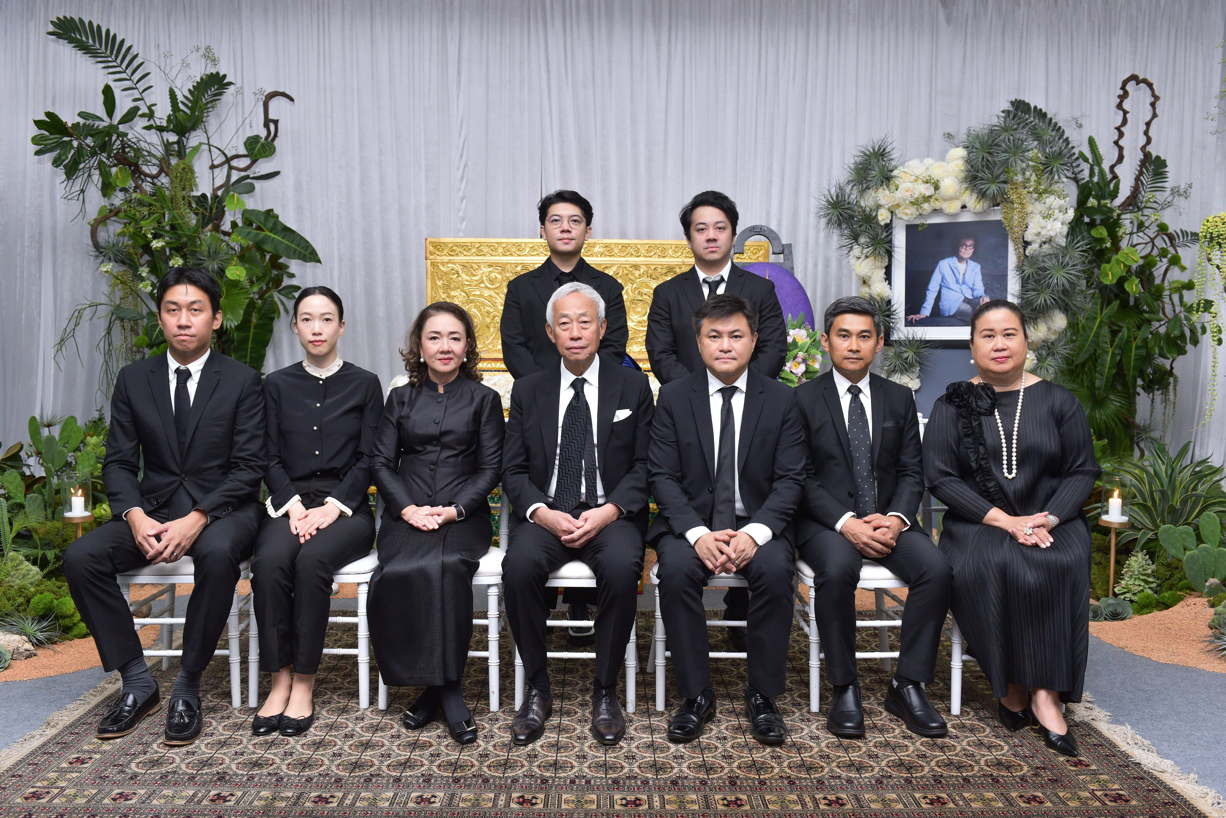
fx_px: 1056
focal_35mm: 31
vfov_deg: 42.4
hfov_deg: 60.3
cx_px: 613
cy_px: 409
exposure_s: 1/125
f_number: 6.7
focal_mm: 31
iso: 560
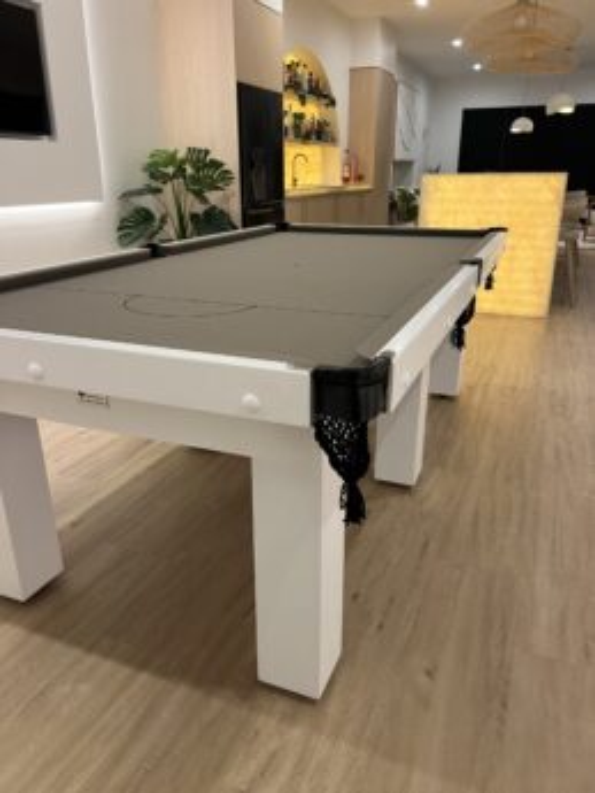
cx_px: 298
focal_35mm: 26
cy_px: 396
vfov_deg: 67.3
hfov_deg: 53.1
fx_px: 596
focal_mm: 5.7
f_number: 1.5
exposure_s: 1/50
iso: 100
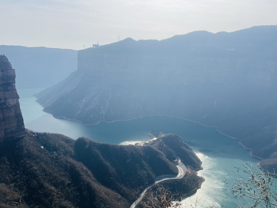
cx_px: 138
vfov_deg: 53.1
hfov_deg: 67.3
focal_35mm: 26
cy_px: 104
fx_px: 208
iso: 50
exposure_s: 1/5587
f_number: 1.5
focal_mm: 5.7
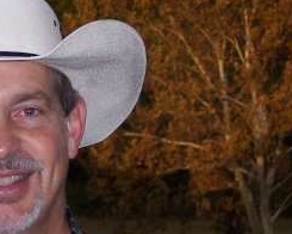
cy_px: 111
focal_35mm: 275
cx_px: -36
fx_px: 2377
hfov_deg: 7.0
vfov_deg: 5.6
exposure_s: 1/125
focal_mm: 18
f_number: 4.8
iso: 140
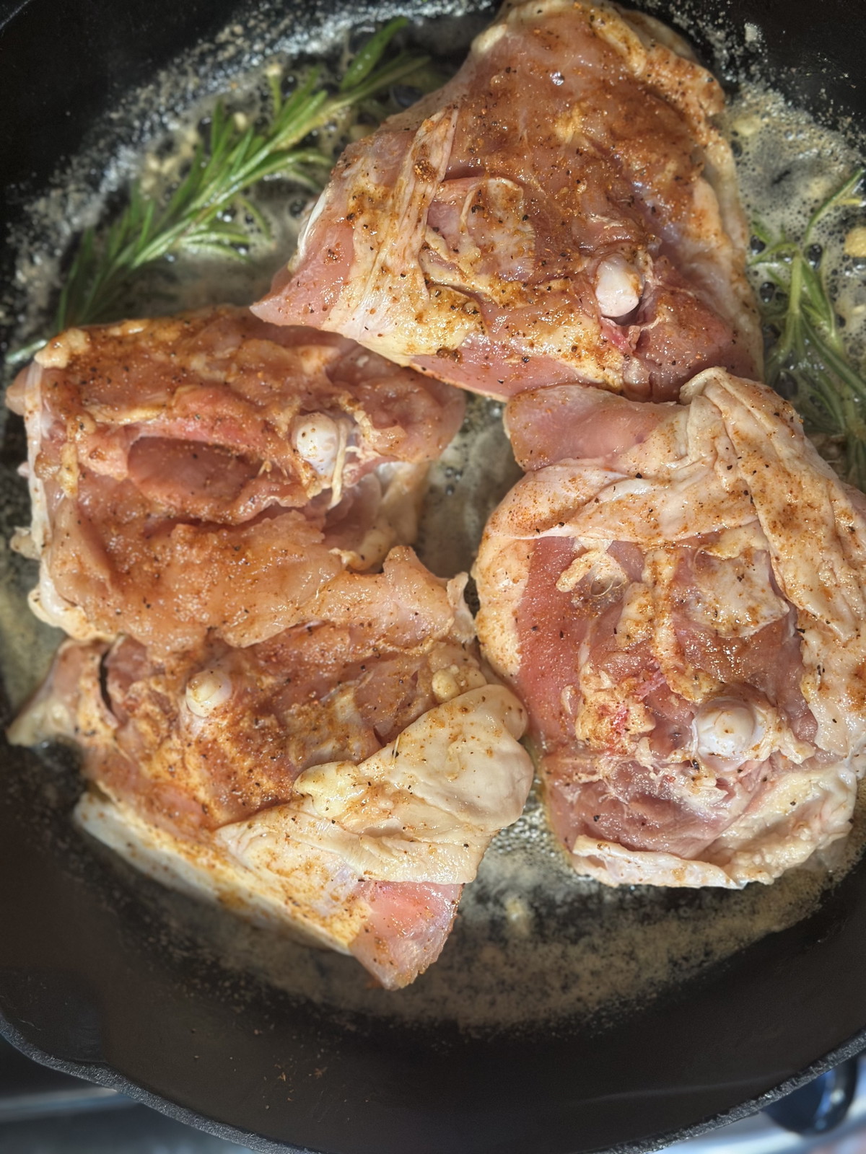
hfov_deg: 30.3
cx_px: 433
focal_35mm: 48
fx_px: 1601
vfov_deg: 39.7
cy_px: 577
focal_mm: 6.86
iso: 320
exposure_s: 1/60
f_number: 1.78
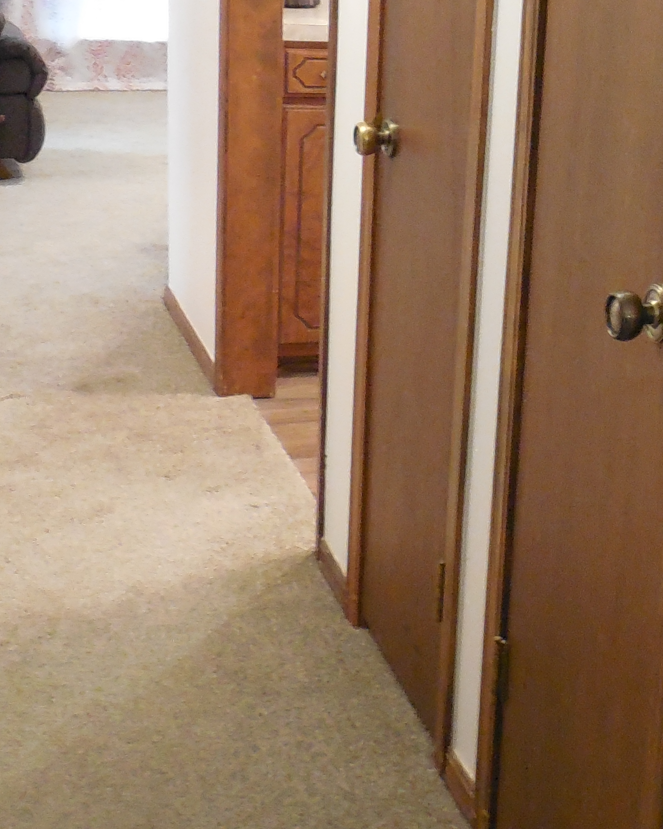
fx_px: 1595
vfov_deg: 28.8
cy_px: 235
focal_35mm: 65
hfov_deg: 22.5
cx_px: 669
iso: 800
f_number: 3.3
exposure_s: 1/8
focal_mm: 4.5
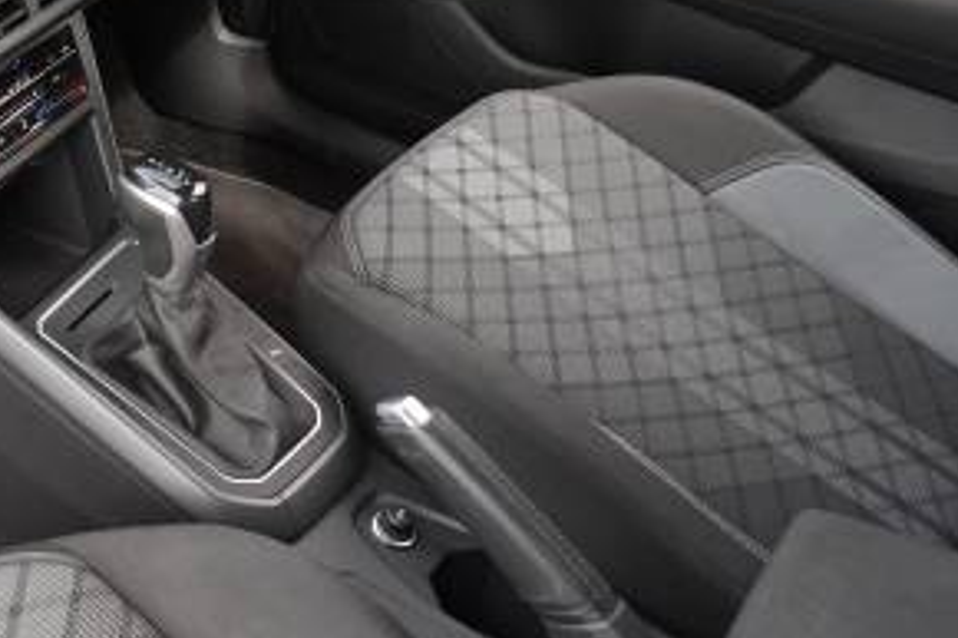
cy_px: 129
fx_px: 1410
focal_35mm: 53
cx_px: 33
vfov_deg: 25.1
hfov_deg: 34.6
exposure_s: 1/60
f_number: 4
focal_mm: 16
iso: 250
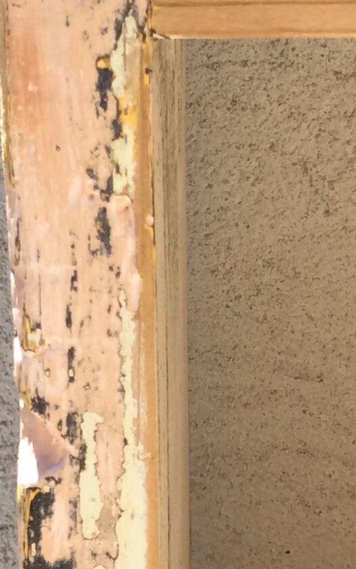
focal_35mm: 104
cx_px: 330
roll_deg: -0.9
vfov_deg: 19.8
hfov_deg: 12.5
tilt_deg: -18.8
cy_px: 442
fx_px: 1613
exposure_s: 1/555
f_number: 2.4
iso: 32
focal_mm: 3.3
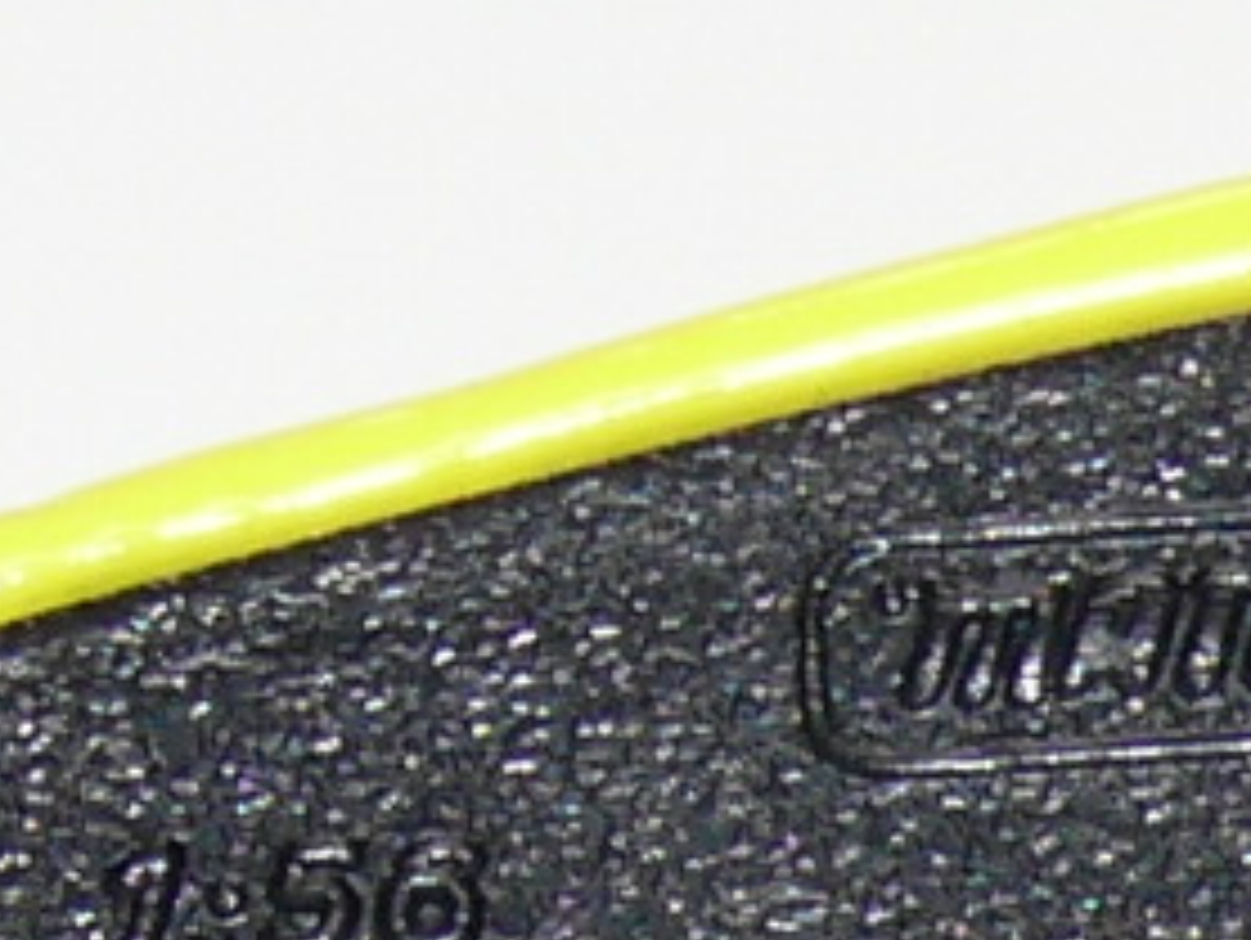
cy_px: 1286
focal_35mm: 604
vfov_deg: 2.5
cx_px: 1174
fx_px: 21847
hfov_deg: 3.3
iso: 100
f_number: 4
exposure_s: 1/30
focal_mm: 13.7
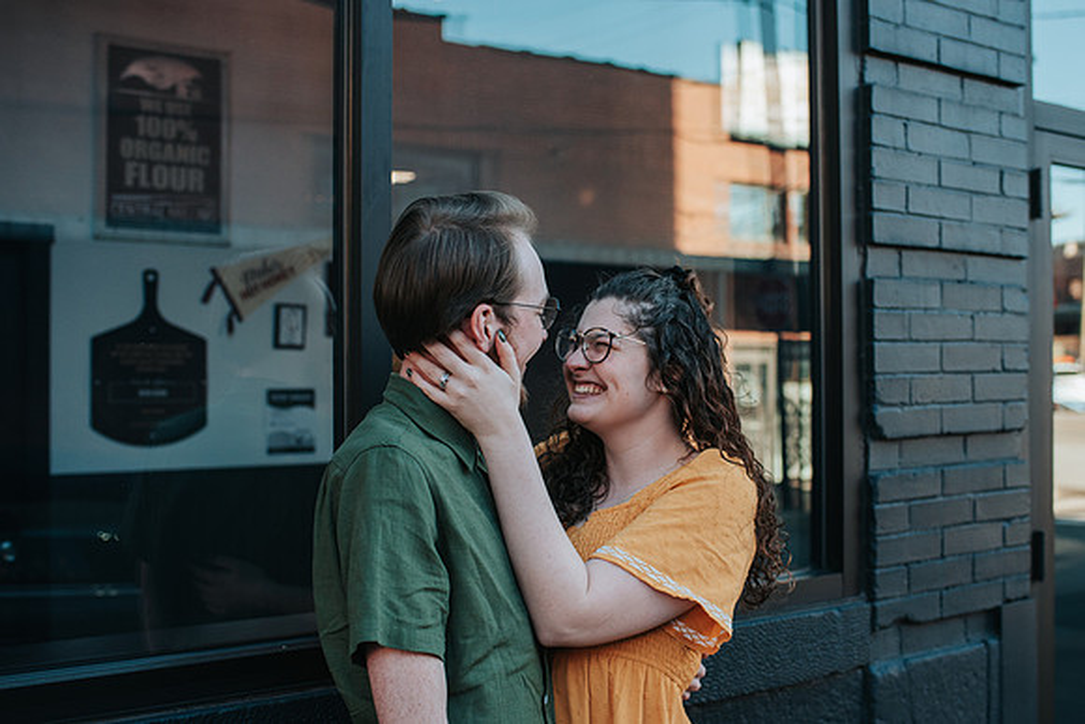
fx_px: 1177
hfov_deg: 49.4
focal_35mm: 39
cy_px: 362
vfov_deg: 34.2
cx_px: 588
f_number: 3.2
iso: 800
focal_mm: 35
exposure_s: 1/1250
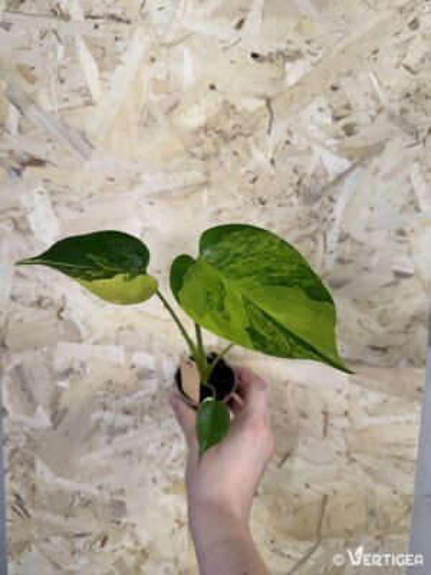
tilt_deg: -12.6
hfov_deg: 56.8
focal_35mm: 24
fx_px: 398
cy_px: 288
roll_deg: -1.6
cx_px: 216
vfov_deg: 71.6
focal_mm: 6.76
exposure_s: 1/147
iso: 64
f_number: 1.78
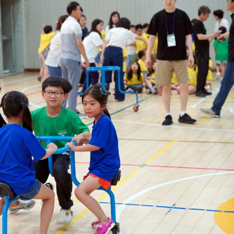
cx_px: 63
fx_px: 688
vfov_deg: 19.3
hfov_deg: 19.2
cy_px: 117
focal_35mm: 90
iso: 1600
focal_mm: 70
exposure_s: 1/160
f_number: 4
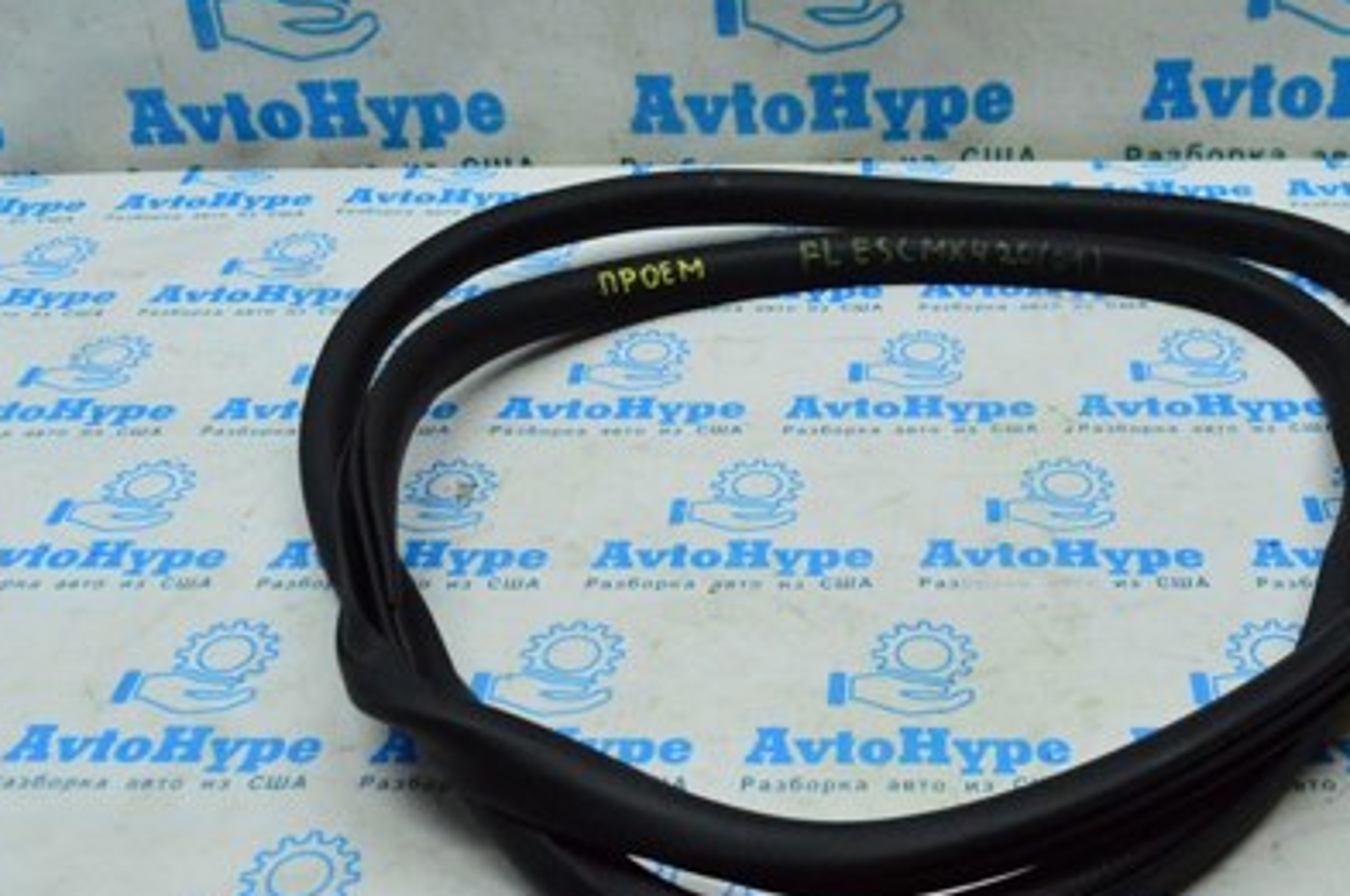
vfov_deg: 30.4
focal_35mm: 44
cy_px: 469
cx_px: 828
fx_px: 1648
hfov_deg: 44.3
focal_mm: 18
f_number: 6.3
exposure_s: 1/640
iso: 6400
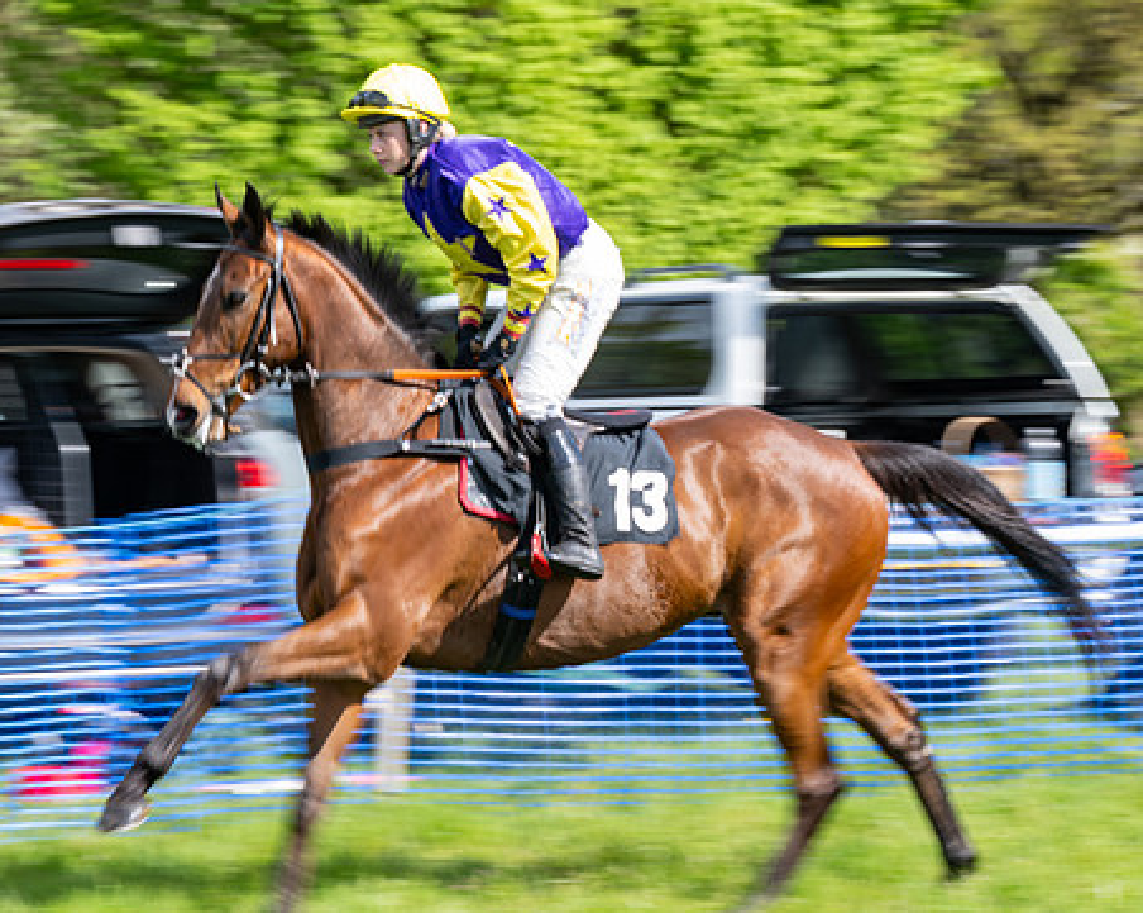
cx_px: 494
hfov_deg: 10.5
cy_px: 559
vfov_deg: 8.4
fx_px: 6220
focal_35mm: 184
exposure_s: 1/100
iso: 100
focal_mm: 103
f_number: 8
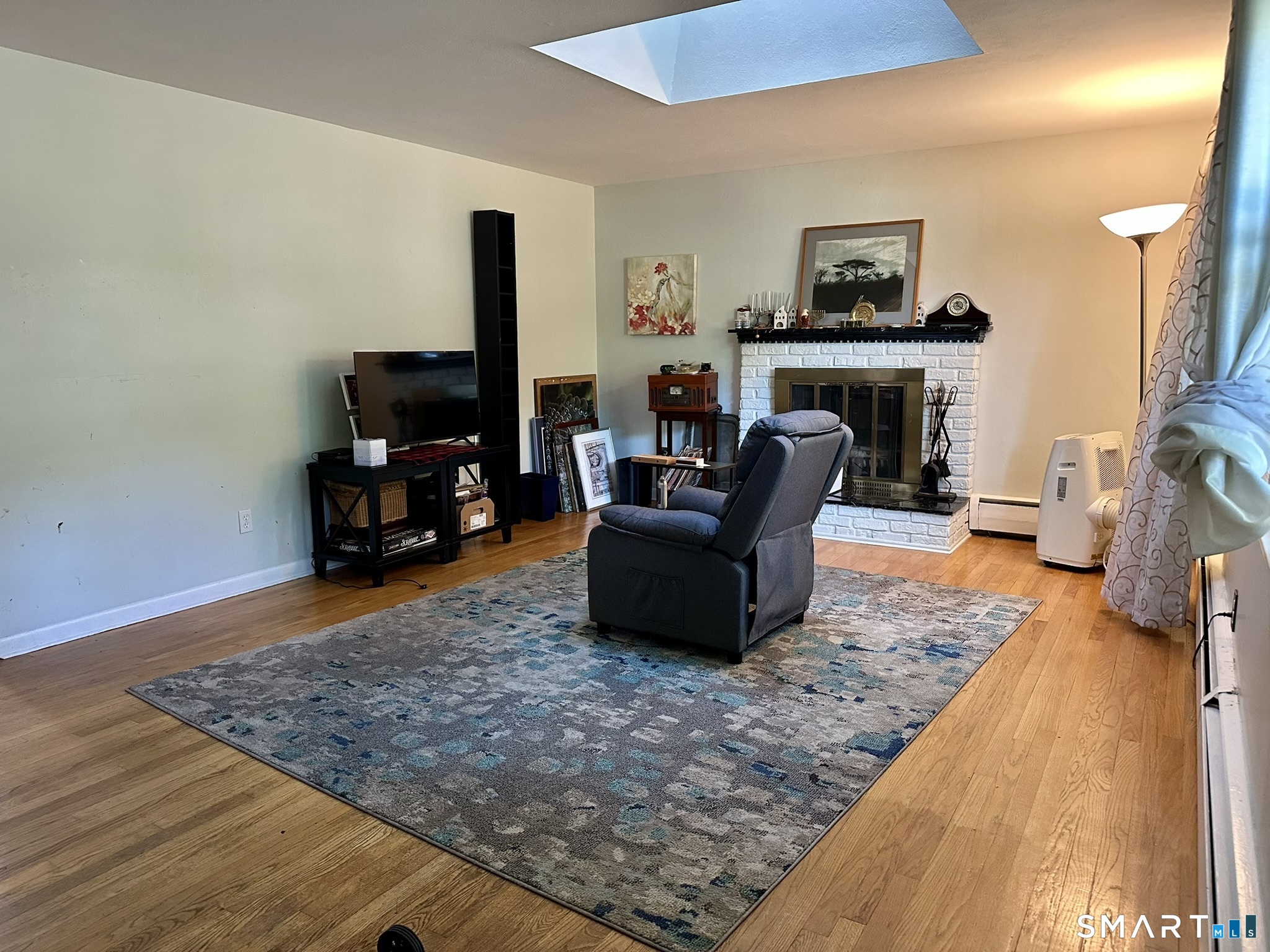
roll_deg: +0.2
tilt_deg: -8.7
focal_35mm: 24
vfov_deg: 56.8
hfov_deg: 71.6
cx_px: 635
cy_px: 476
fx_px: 881
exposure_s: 1/60
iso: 400
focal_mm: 6.86
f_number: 1.78
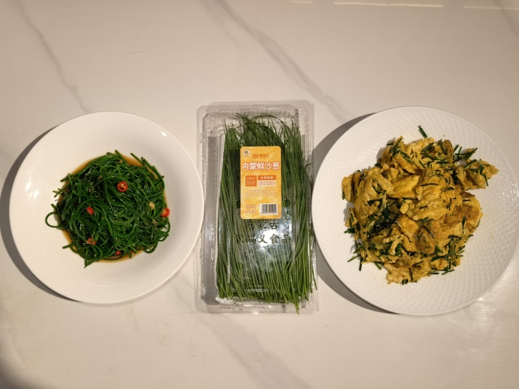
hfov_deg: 56.8
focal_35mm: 32
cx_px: 260
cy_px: 194
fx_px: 480
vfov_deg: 44.2
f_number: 2
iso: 64
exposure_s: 1/100
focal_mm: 6.98
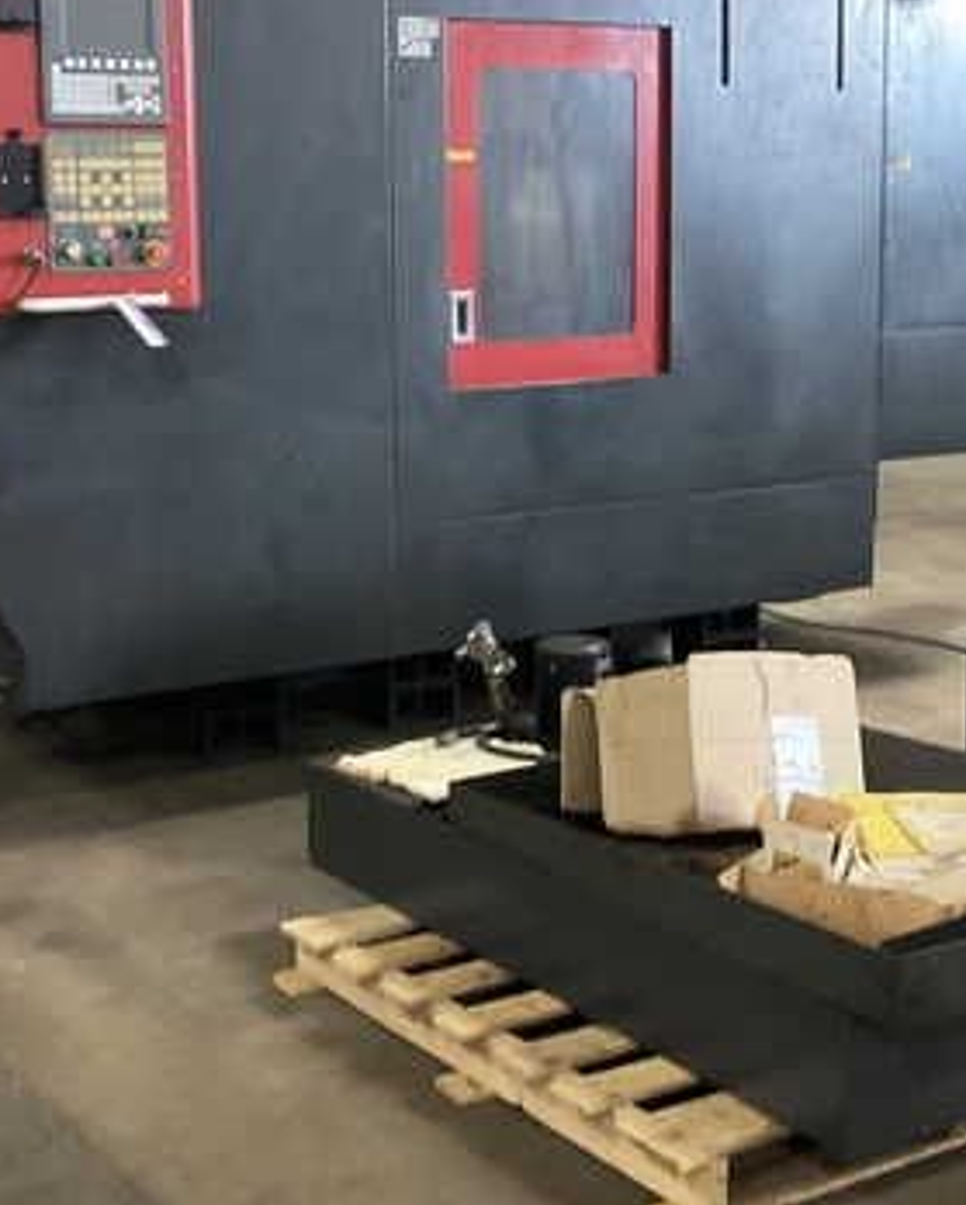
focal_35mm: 61
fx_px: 2177
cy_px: 466
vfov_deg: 30.8
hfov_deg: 25.0
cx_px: 547
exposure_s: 1/60
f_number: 1.8
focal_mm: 3
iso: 250
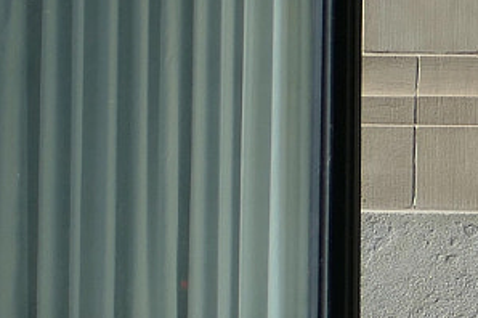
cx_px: 1140
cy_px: 181
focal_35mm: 473
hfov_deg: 4.3
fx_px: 6273
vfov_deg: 2.9
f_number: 3.8
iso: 125
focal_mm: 32.24
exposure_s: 1/640
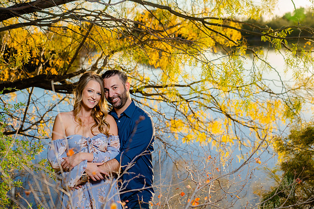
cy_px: 104
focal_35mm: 54
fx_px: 471
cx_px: 157
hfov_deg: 36.9
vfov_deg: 25.1
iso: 50
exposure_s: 1/250
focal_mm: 54
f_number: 4
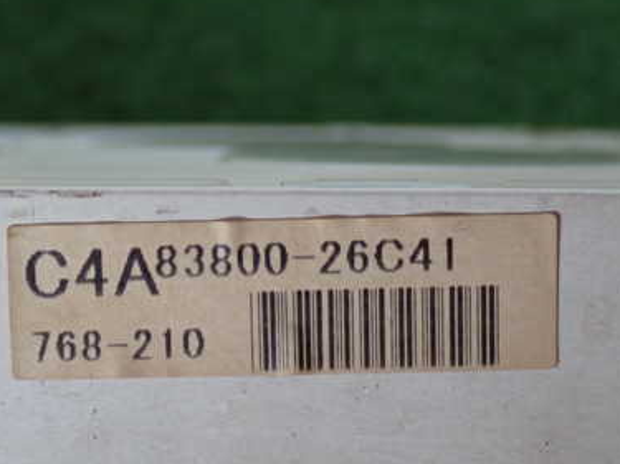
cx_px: 227
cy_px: 296
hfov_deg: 24.3
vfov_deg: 18.4
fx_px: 1432
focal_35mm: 80
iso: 320
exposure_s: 1/50
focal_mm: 9.01
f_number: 3.2
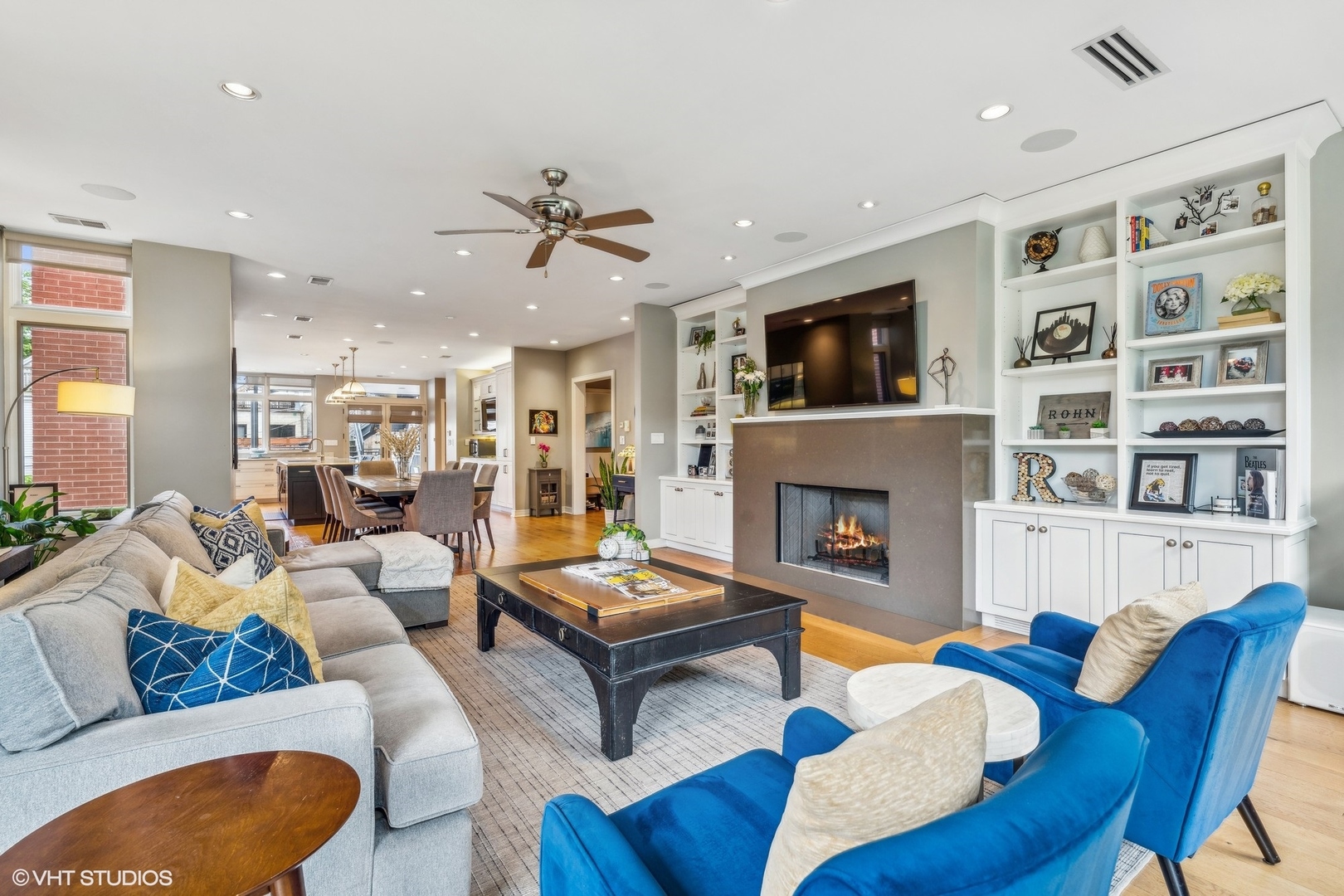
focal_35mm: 16
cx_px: 672
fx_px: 597
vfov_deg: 73.7
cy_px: 448
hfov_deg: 96.7
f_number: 8
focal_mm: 16
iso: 320
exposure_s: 1/10
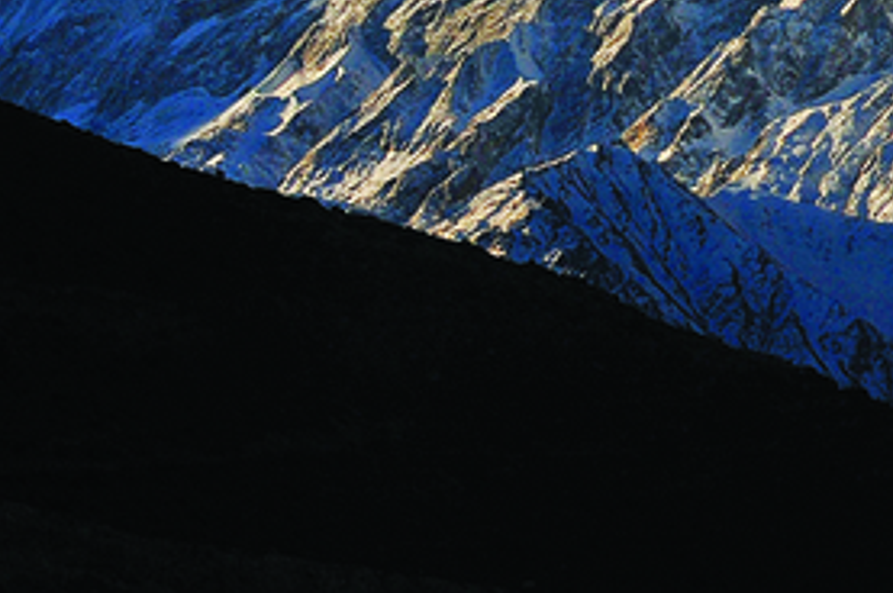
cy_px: -232
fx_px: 4928
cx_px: 1083
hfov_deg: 10.2
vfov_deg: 6.8
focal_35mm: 199
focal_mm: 35
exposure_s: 1/500
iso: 200
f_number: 11
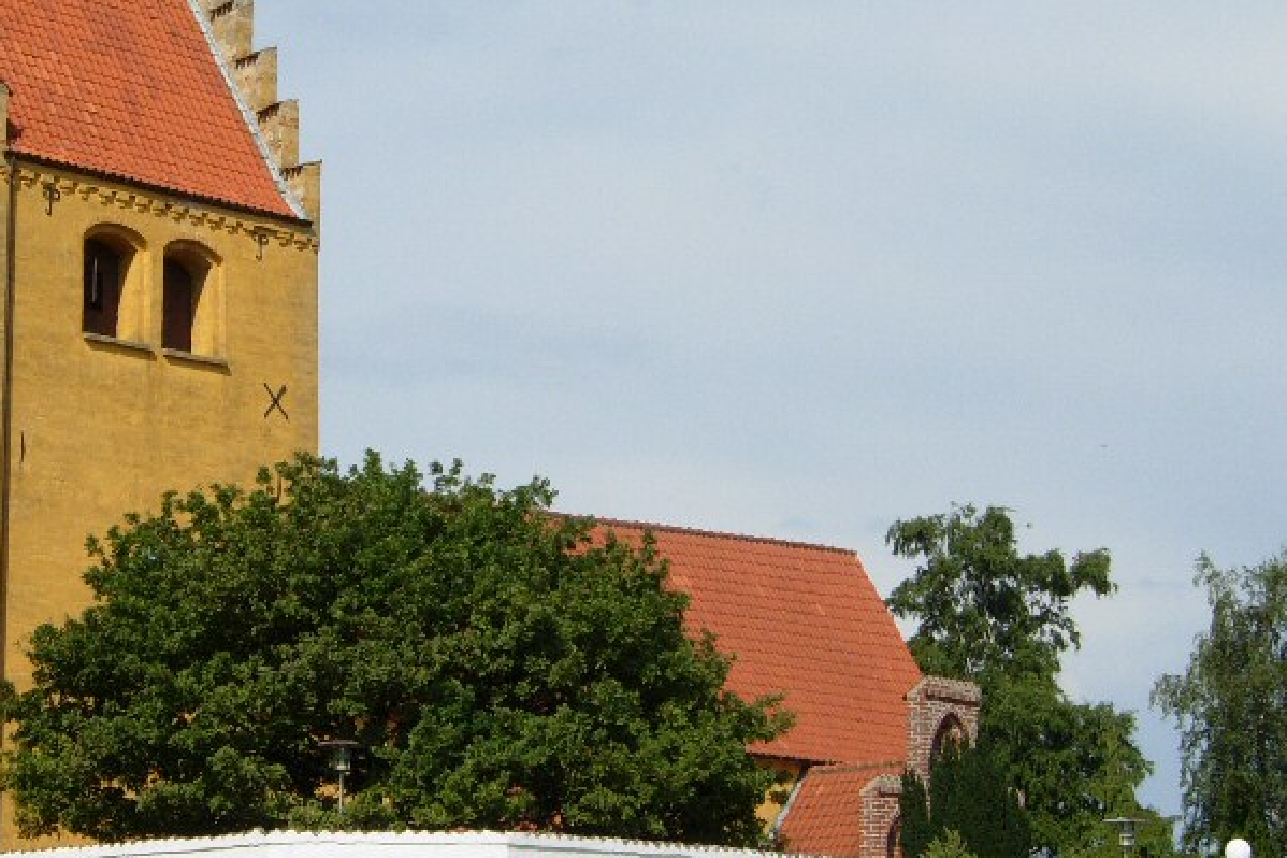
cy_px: 448
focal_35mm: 75
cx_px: 380
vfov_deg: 18.2
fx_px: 2680
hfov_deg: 26.8
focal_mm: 10.1
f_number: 6.9
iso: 50
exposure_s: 1/384
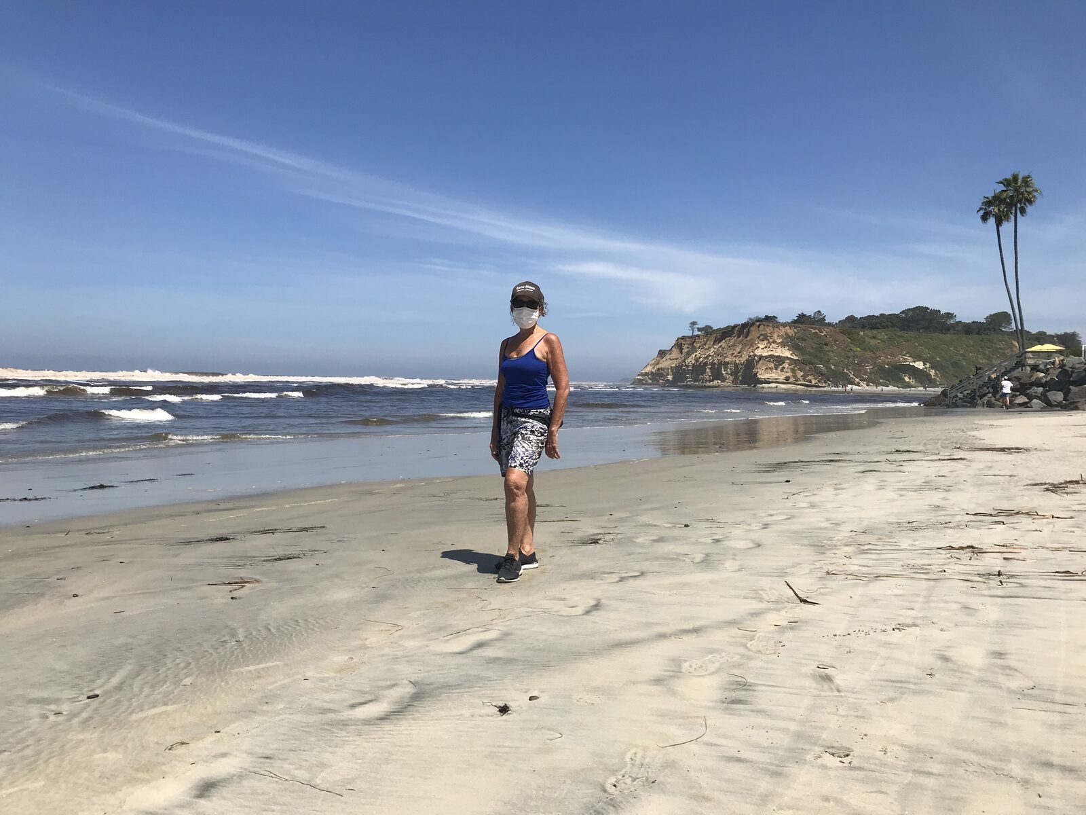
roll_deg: -0.3
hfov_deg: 63.4
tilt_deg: -0.8
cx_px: 543
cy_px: 408
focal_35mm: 28
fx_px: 878
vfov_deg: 49.7
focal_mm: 3.99
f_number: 1.8
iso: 25
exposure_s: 1/4808
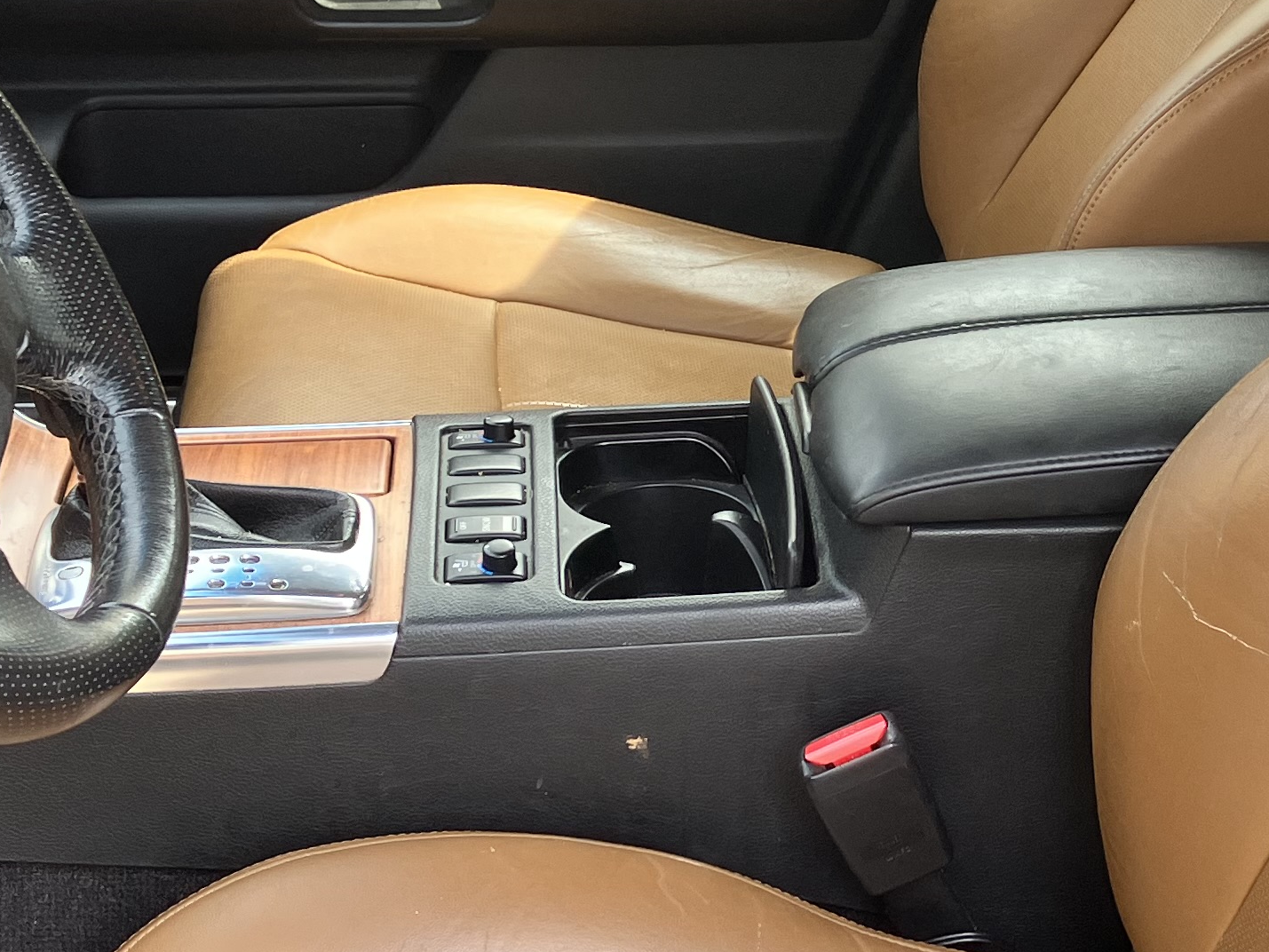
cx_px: 1003
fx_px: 2896
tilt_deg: -24.0
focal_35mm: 79
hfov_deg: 24.3
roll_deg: +0.4
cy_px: 351
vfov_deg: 18.6
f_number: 1.8
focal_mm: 3.99
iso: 32
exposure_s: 1/121
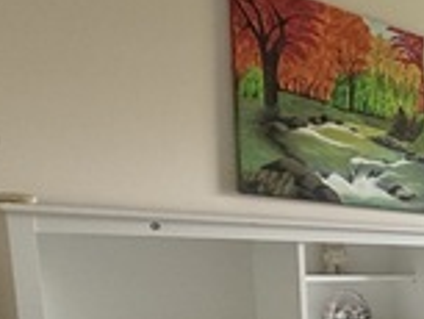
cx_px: 794
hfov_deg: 20.4
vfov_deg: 22.5
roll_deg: -2.5
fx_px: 748
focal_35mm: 61
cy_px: 366
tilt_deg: -8.6
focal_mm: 2.22
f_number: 2.2
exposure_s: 1/121
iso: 250
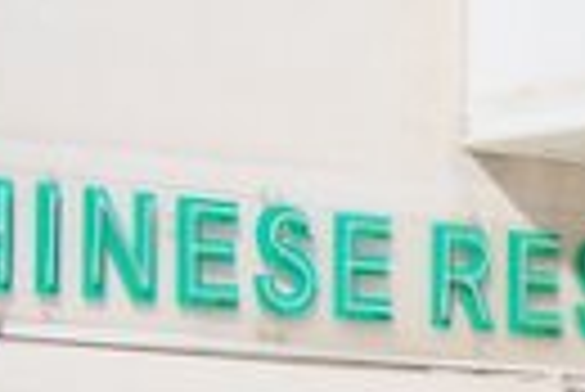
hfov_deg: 11.2
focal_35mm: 172
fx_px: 2796
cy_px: 500
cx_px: 1012
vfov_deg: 7.9
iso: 100
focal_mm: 31
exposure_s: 1/320
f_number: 9
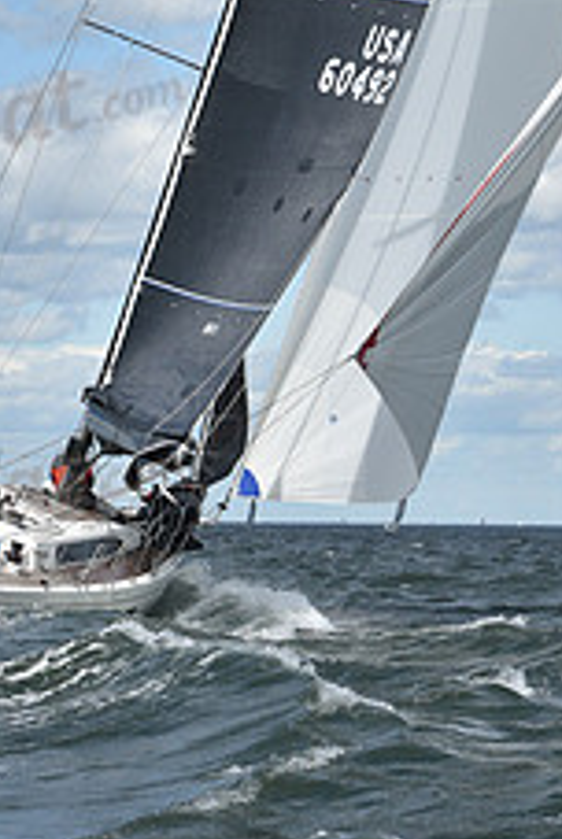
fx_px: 4645
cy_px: -100
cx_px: 375
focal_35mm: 199
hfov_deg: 6.9
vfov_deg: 10.2
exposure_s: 1/1000
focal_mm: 78
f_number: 9
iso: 320
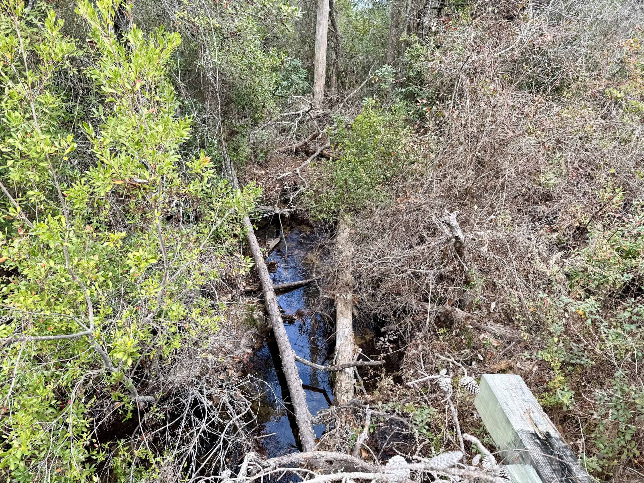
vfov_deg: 56.8
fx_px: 446
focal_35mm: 24
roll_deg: -1.8
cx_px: 322
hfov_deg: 71.6
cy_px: 242
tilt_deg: -22.6
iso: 80
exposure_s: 1/341
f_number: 1.78
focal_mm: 6.76
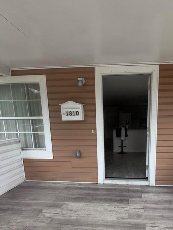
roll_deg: -0.5
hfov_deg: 59.4
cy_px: 147
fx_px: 147
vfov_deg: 74.8
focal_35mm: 22
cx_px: 118
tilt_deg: -9.4
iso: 50
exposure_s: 1/502
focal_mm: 2.22
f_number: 2.2
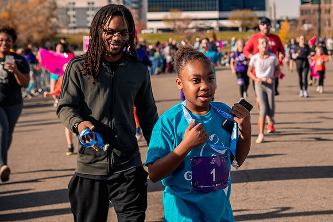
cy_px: 69
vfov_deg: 13.0
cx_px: 233
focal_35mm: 105
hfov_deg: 19.3
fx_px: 974
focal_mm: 75
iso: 200
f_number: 5.6
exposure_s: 1/640
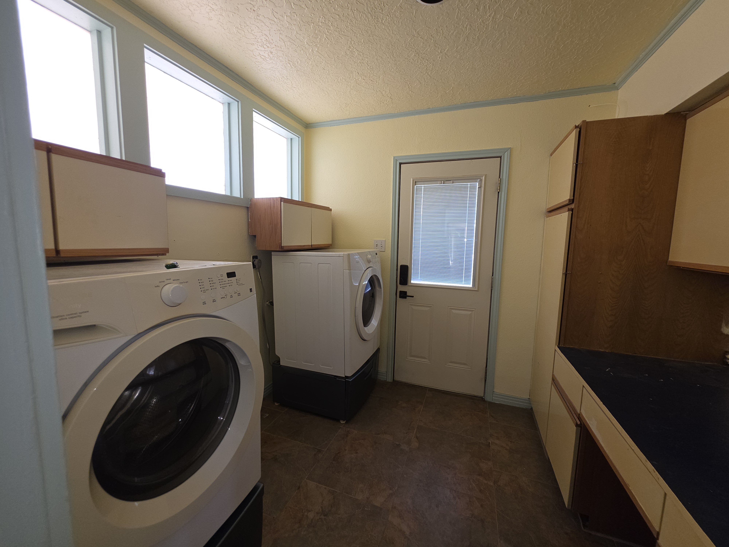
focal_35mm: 13
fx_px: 274
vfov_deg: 89.9
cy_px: 274
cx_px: 364
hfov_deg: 106.2
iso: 25
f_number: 1.9
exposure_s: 1/60
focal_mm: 2.2
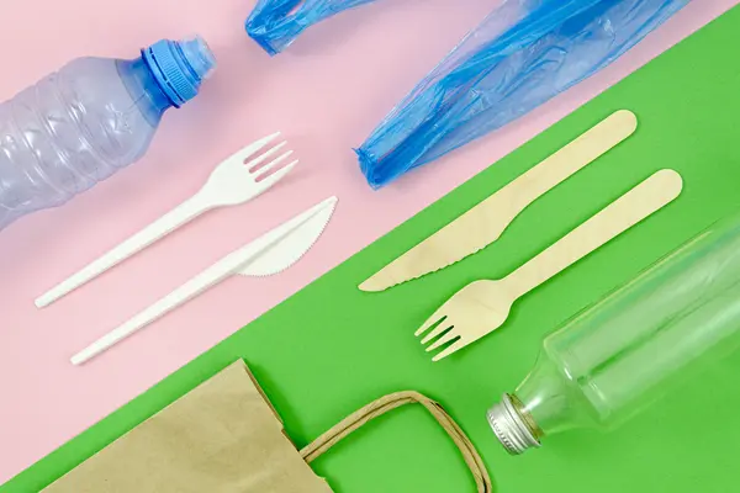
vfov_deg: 25.8
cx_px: 370
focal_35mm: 52
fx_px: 1079
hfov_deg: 37.9
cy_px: 246
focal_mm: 35
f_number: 5.6
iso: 100
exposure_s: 1/40
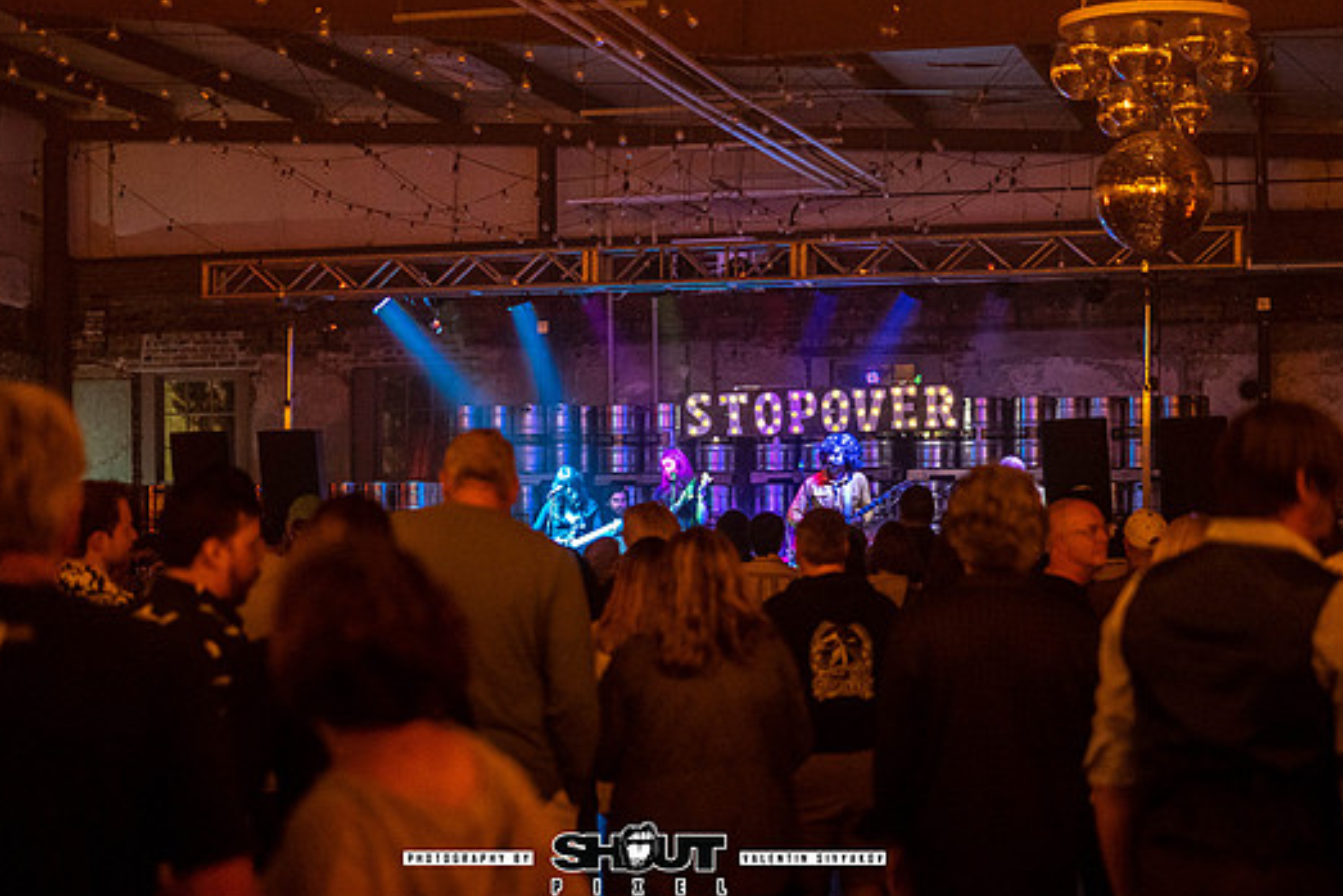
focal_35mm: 69
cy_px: 548
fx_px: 2575
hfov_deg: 29.2
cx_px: 695
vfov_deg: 19.7
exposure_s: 1/200
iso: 3200
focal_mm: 50
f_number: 1.8
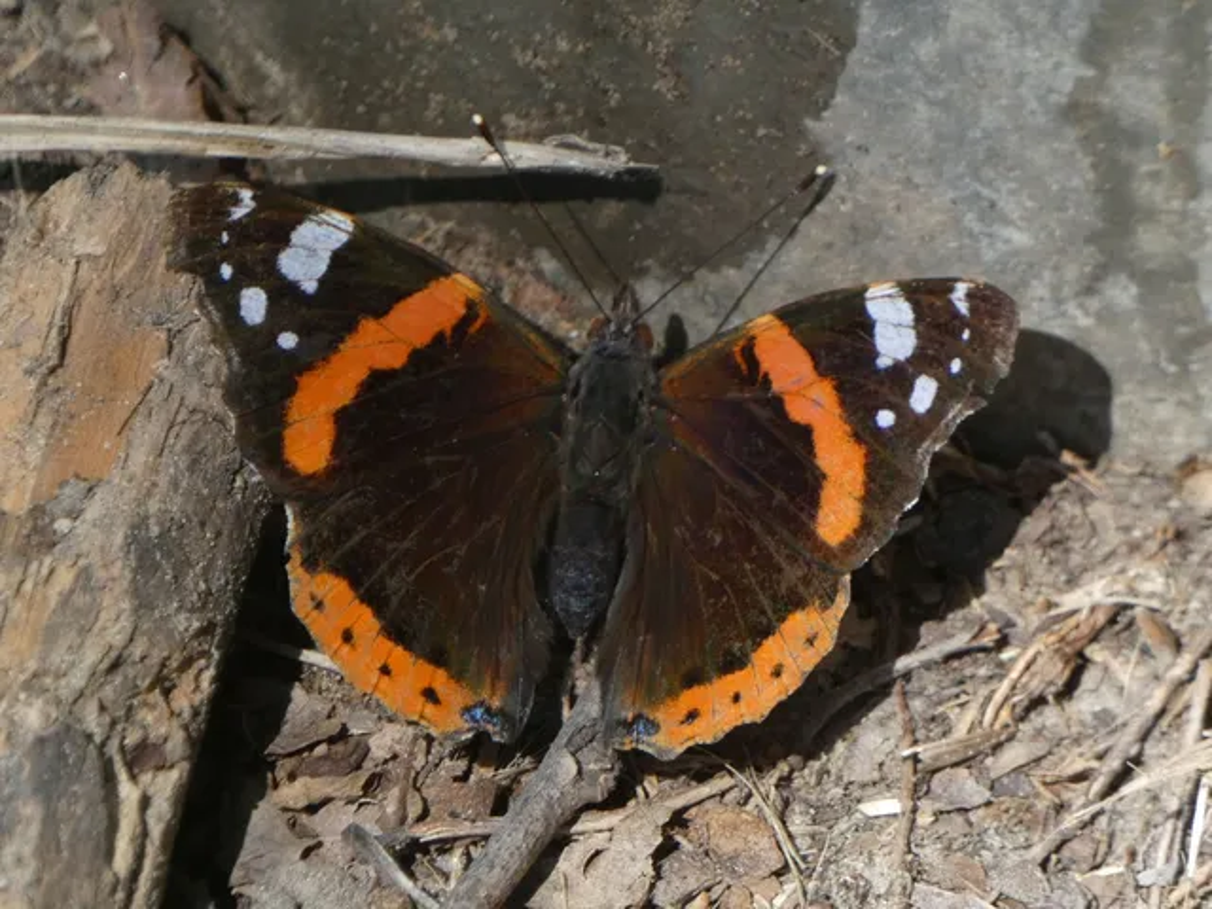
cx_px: 606
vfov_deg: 2.0
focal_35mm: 737
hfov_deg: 2.7
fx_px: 25804
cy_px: 454
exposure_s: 1/100
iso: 250
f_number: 5.6
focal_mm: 132.1
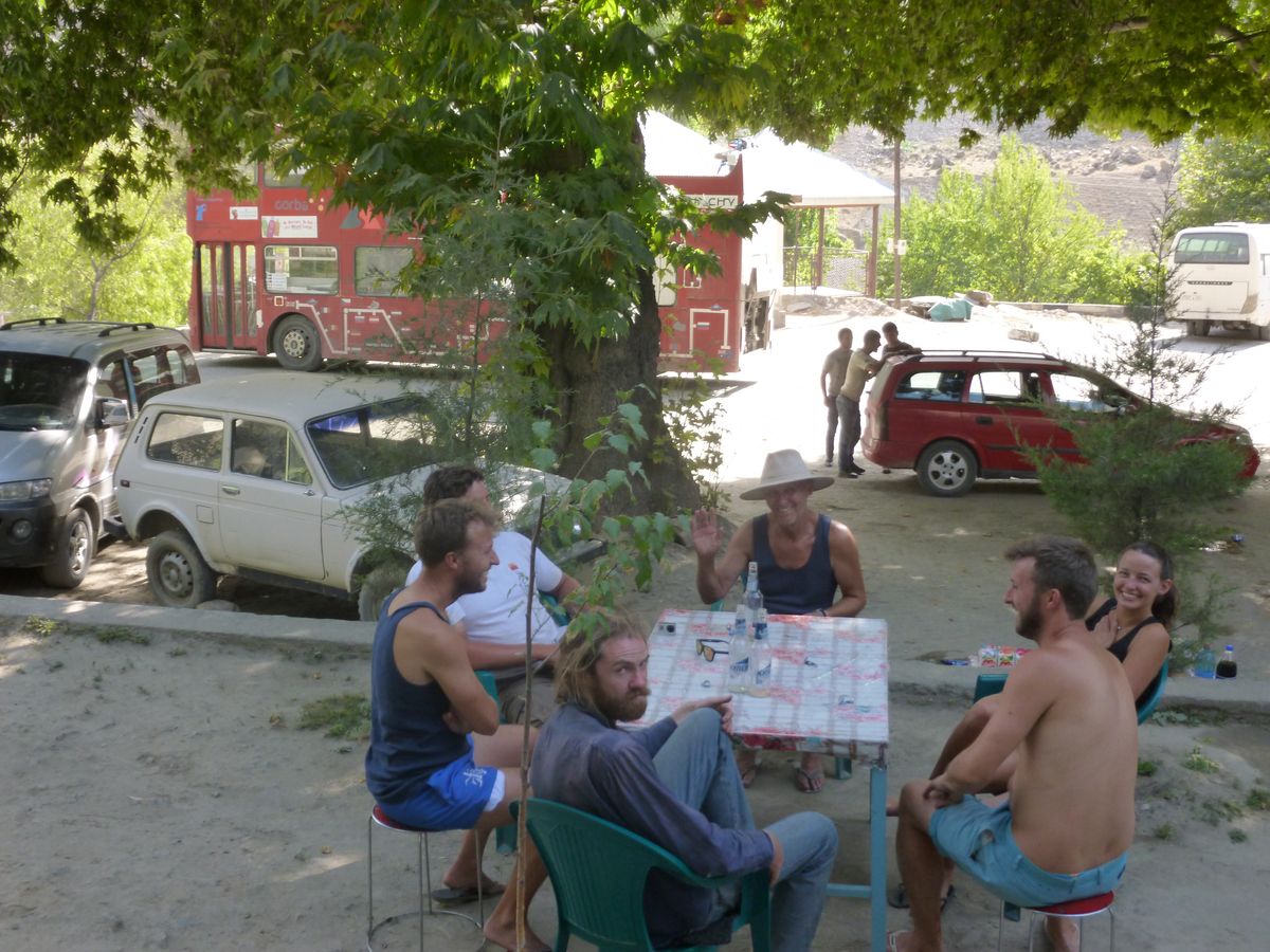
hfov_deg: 45.8
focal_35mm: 41
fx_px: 1504
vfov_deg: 35.1
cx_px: 635
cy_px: 476
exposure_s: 1/100
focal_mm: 7.4
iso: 160
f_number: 3.8
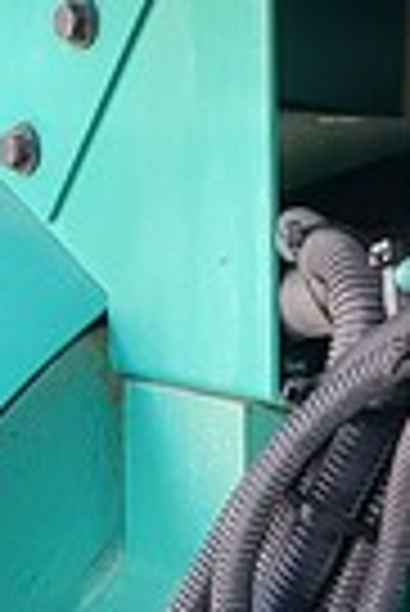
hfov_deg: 6.8
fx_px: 3459
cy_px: 648
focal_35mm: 203
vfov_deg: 10.0
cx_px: 153
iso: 200
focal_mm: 4.3
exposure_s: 1/40
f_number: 2.4
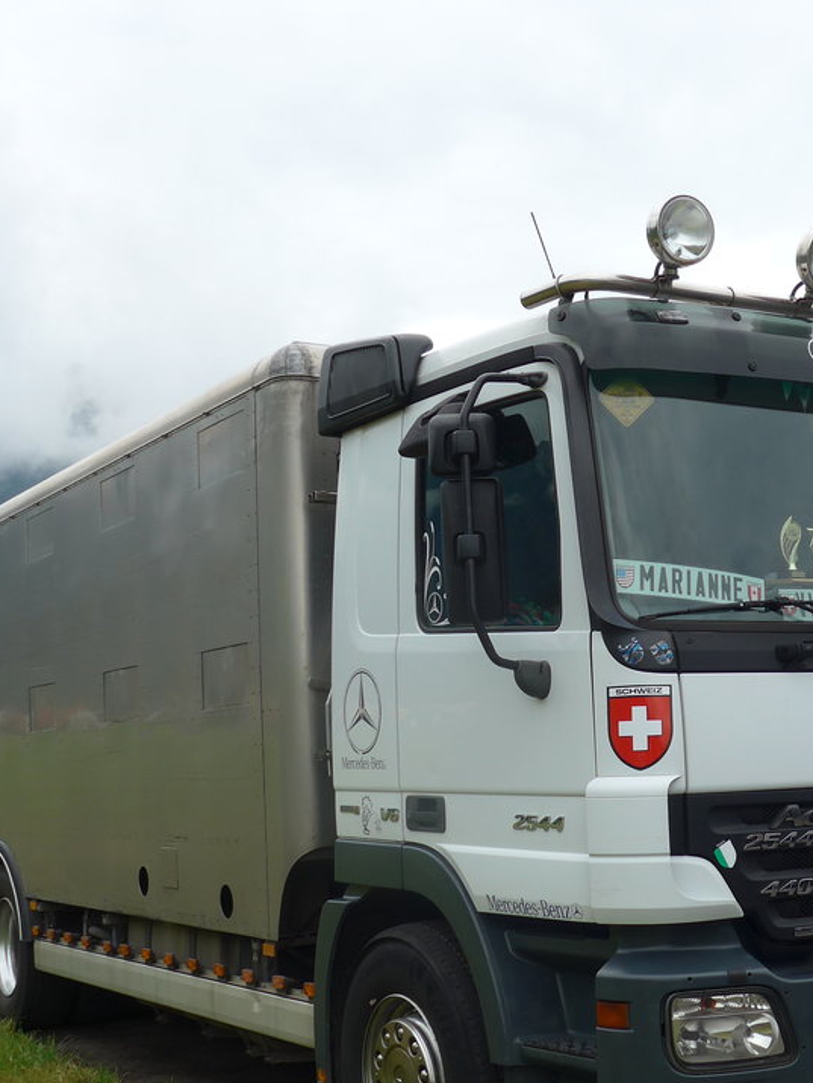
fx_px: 1627
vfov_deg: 36.6
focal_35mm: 52
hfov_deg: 27.8
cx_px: 565
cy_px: 676
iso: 80
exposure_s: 1/500
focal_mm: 6.5
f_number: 2.8
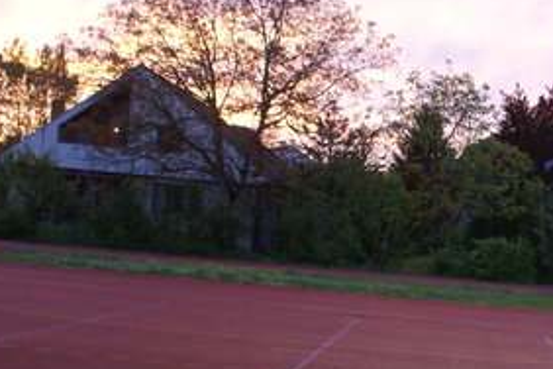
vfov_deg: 19.6
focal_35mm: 69
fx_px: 1060
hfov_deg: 28.1
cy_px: 278
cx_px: 502
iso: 800
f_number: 4.5
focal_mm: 24
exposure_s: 1/60
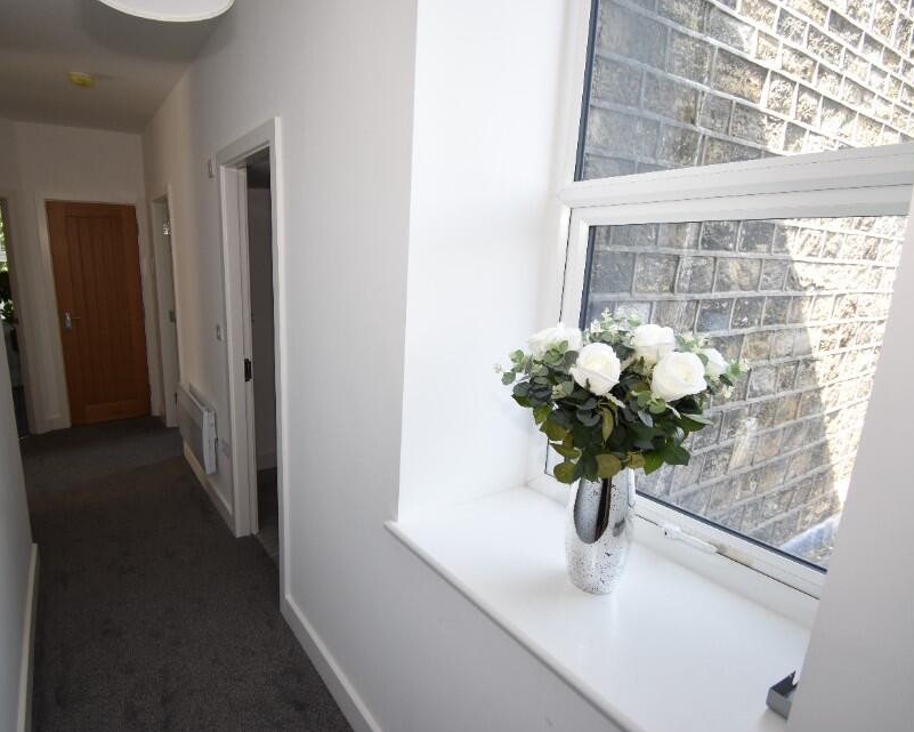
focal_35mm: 18
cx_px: 364
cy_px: 371
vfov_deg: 73.8
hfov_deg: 85.3
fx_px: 487
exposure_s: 1/60
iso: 320
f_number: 5
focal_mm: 10
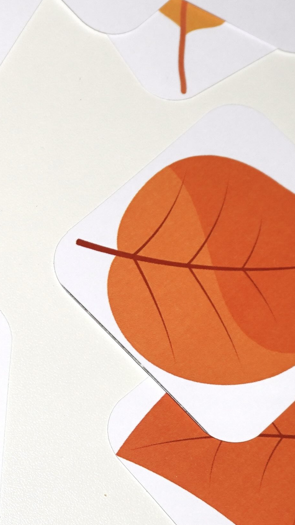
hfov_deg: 9.5
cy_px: 390
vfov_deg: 17.6
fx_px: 1681
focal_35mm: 121
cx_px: -262
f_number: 5
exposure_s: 1/160
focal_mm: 21
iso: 100
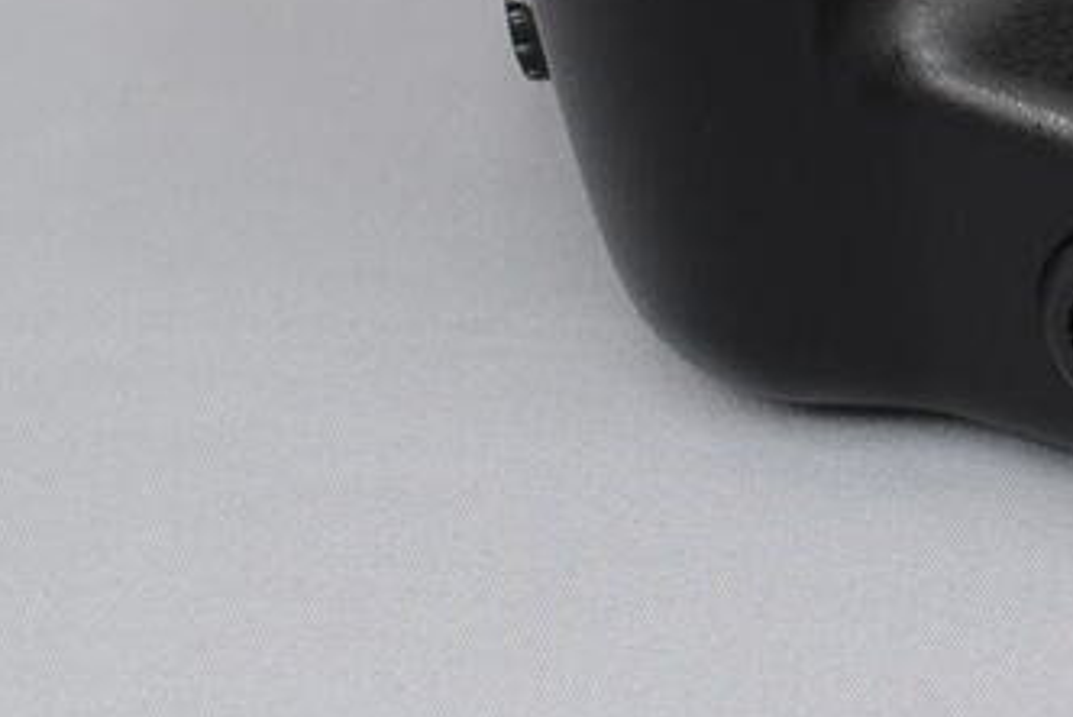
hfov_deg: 13.8
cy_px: -431
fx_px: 4206
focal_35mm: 141
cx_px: 1513
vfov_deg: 9.4
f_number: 10
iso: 100
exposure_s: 1/2.5
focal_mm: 26
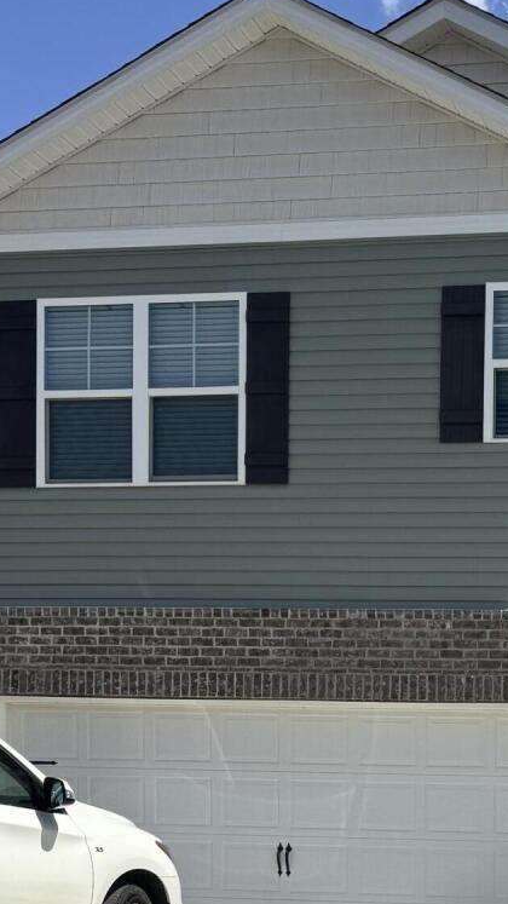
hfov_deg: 16.2
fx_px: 1677
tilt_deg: -4.5
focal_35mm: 70
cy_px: 1000
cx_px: 694
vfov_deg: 27.5
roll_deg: -1.6
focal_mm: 6.76
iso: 80
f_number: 1.78
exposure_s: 1/4608
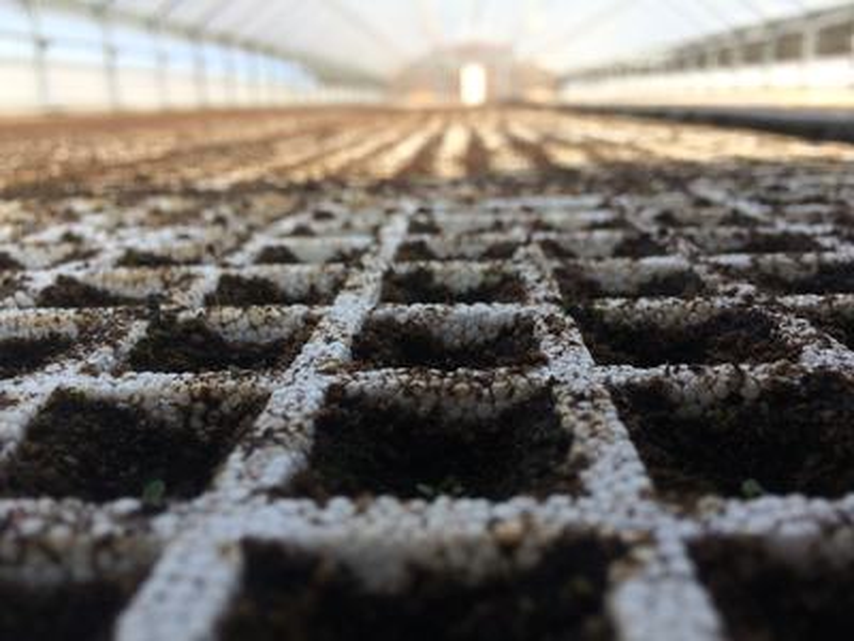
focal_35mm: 29
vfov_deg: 48.2
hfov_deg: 61.7
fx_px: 715
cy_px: 320
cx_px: 427
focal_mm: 4.15
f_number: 2.2
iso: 32
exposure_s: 1/912
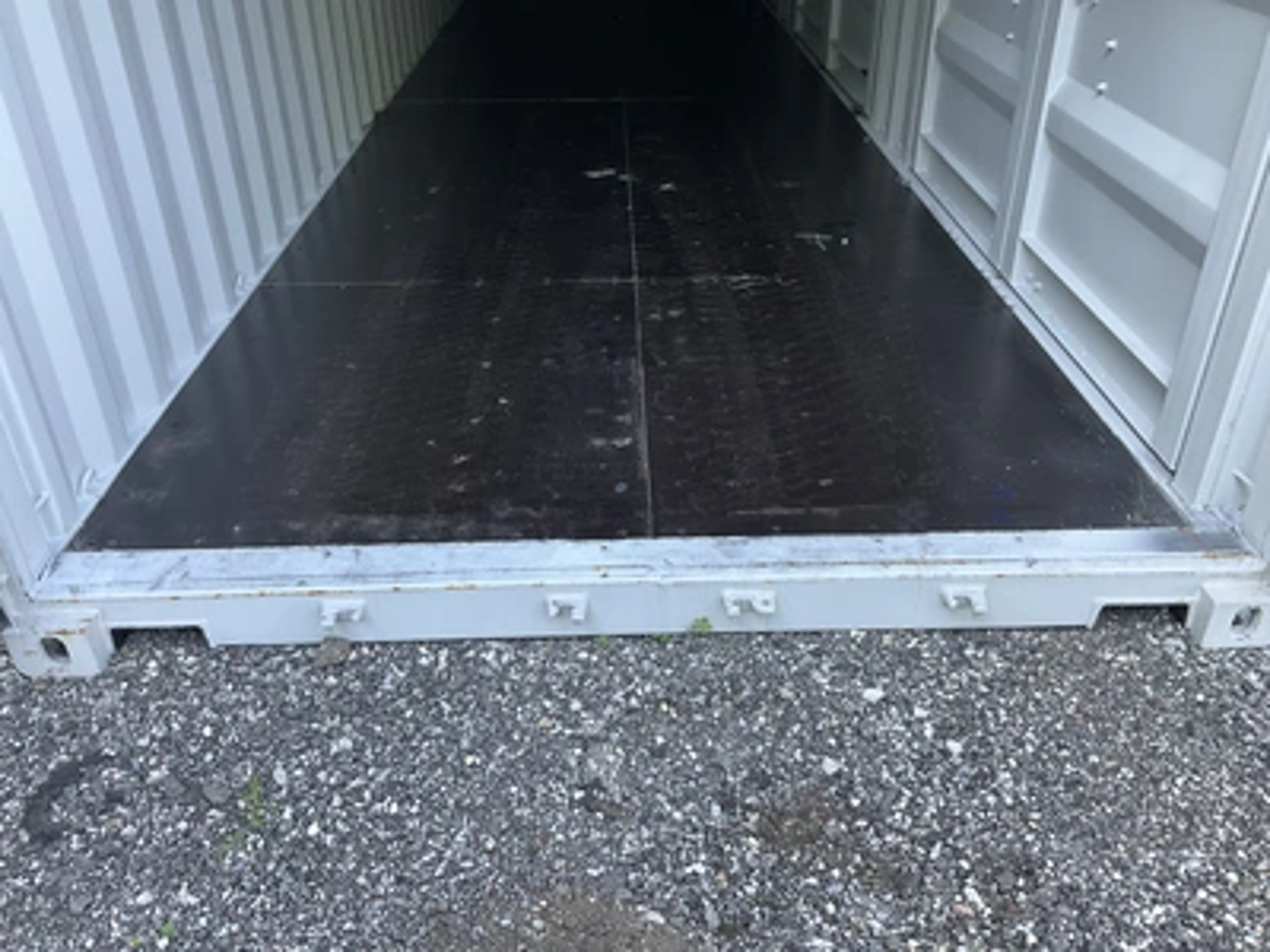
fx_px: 1064
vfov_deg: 48.2
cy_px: 476
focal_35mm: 29
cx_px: 635
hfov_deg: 61.7
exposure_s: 1/122
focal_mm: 3
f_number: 1.8
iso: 64
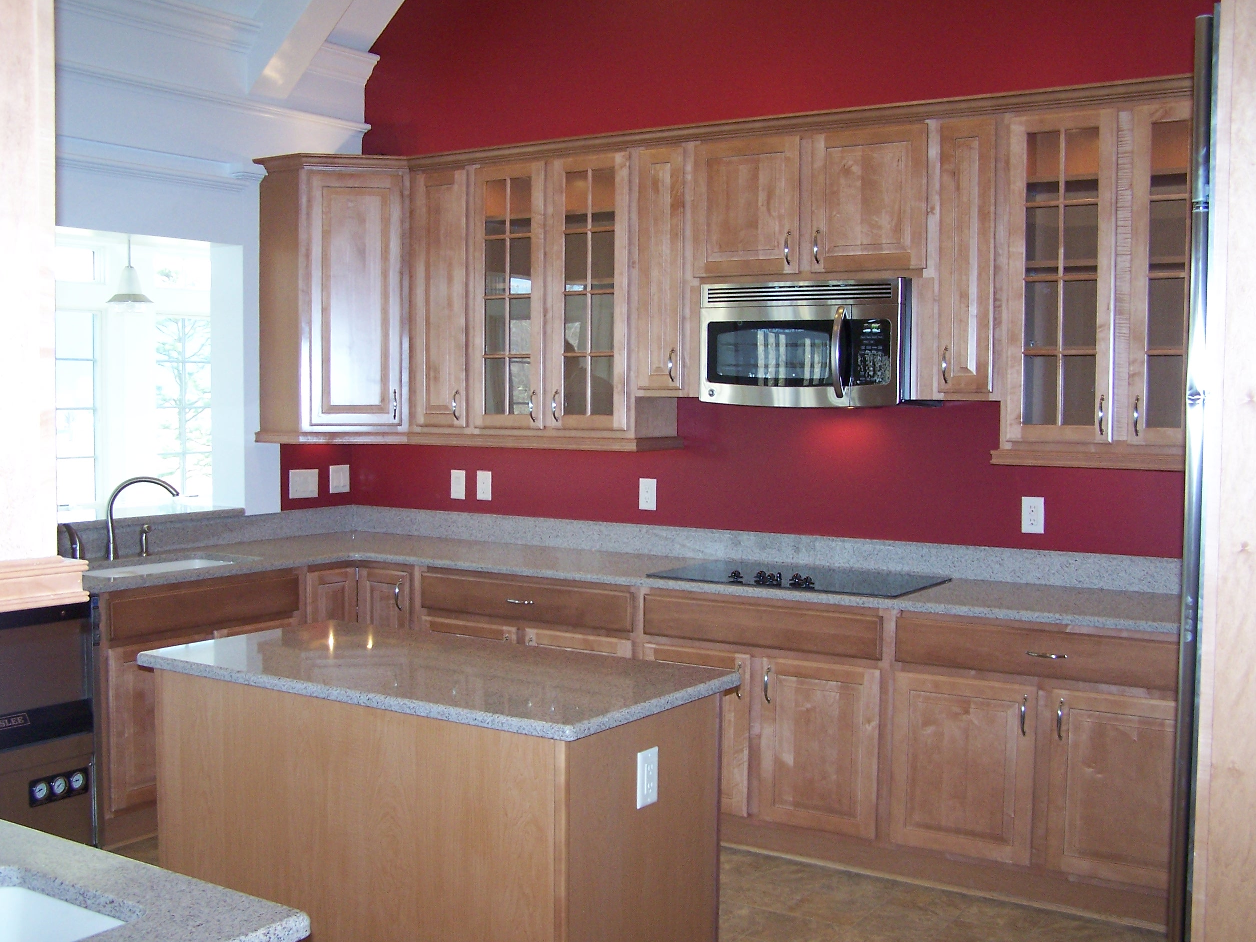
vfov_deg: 36.8
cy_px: 481
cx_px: 636
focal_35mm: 39
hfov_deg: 47.9
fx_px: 1415
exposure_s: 1/60
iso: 140
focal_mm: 6.3
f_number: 2.8
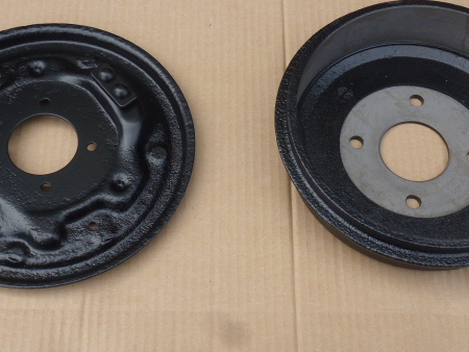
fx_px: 732
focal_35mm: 54
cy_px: 186
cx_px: 217
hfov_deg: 35.5
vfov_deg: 27.1
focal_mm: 6.8
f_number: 3.8
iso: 100
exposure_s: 1/400
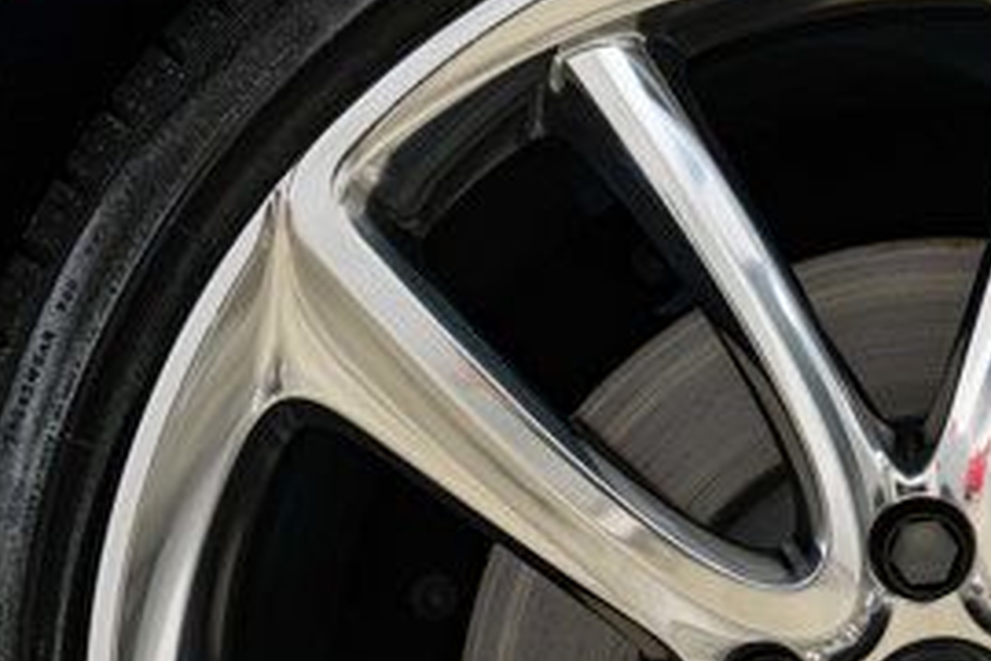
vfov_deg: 10.8
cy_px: 788
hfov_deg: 16.1
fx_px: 3441
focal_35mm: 125
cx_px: 925
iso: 1600
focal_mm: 33
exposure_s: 1/50
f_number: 4.5
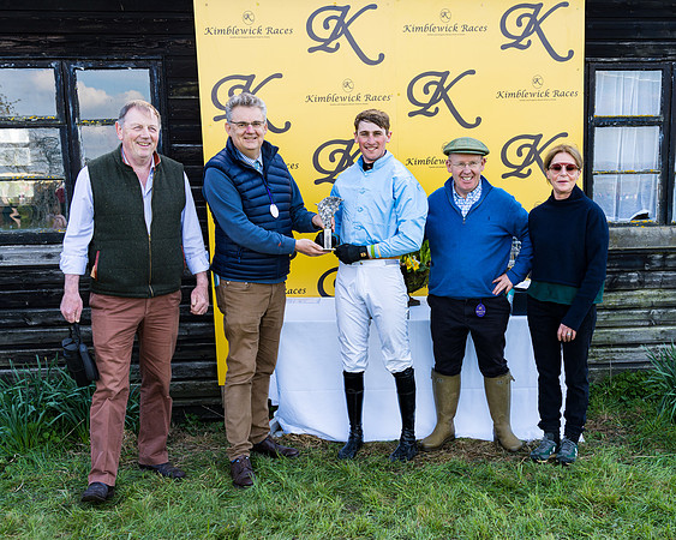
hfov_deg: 45.9
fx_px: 795
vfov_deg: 37.5
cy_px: 298
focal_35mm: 40
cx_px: 400
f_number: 8
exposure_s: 1/60
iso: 50
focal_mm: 30
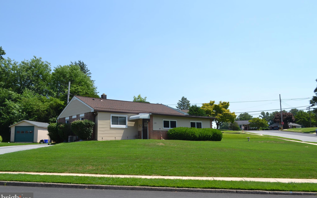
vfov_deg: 37.3
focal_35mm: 34
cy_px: 97
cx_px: 159
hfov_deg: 56.7
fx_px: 294
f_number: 8
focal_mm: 22
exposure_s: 1/250
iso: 100
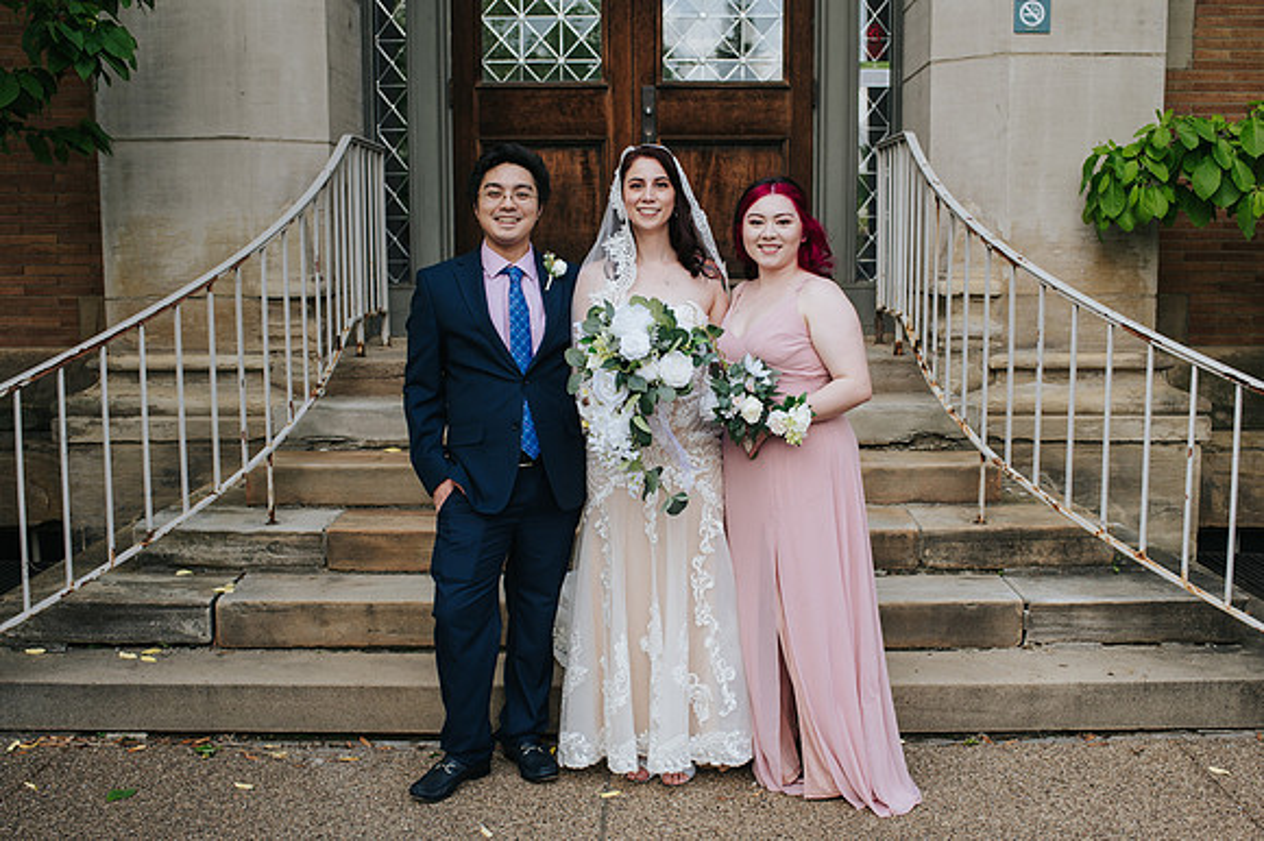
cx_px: 637
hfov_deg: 49.3
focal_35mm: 39
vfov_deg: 34.0
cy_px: 452
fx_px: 1376
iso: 200
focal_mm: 35
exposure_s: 1/500
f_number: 3.5
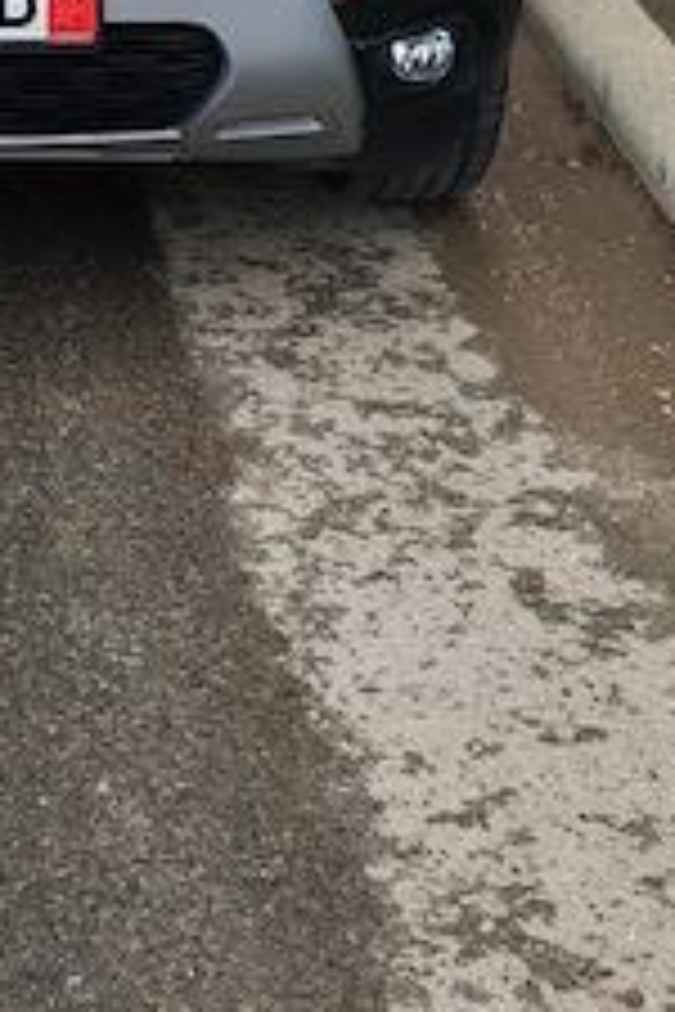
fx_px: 2812
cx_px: -140
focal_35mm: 100
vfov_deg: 19.4
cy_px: -166
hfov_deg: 13.3
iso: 50
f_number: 1.9
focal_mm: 6.12
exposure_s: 1/260
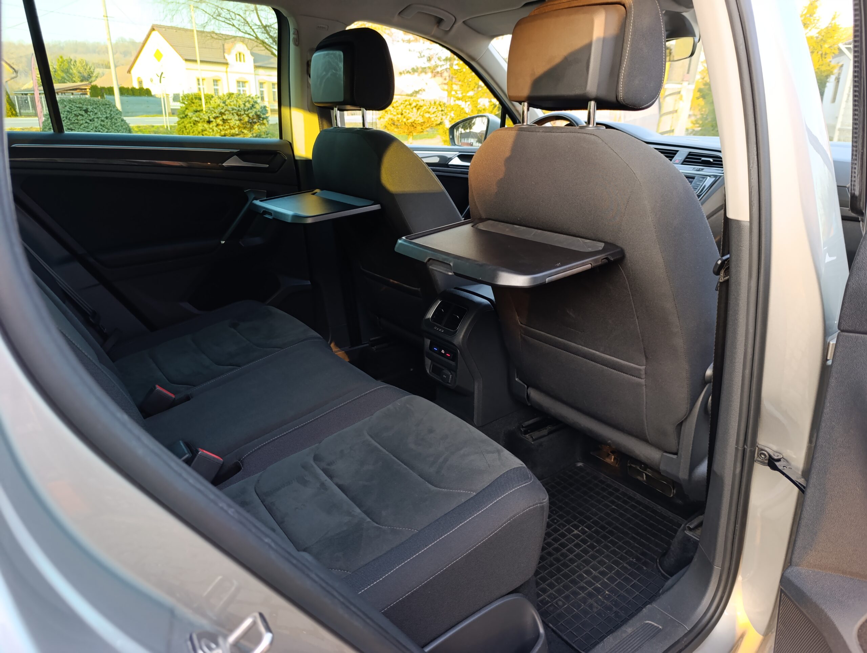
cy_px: 326
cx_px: 434
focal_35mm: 23
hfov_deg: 73.8
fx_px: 577
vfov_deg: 59.0
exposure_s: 1/100
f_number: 1.6
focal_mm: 6.14
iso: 640
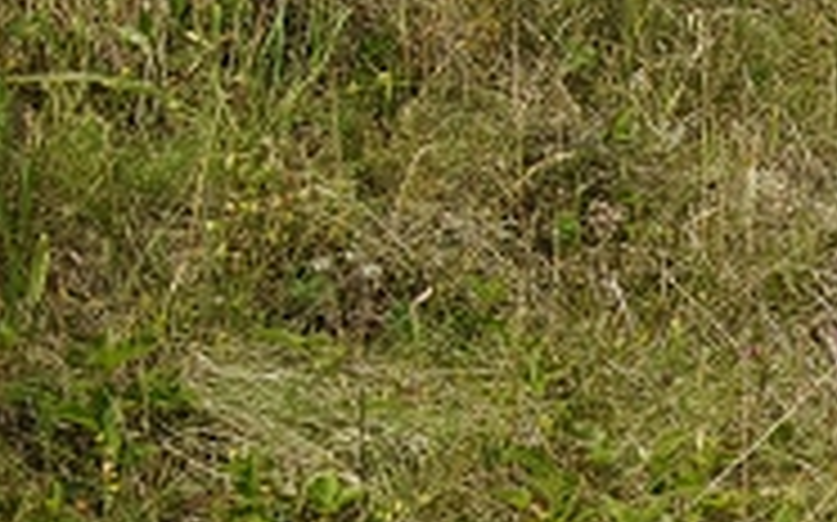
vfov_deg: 5.2
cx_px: 1652
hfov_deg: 8.0
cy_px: 698
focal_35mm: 250
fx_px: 5699
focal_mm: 38
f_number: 5.6
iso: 100
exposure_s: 1/200
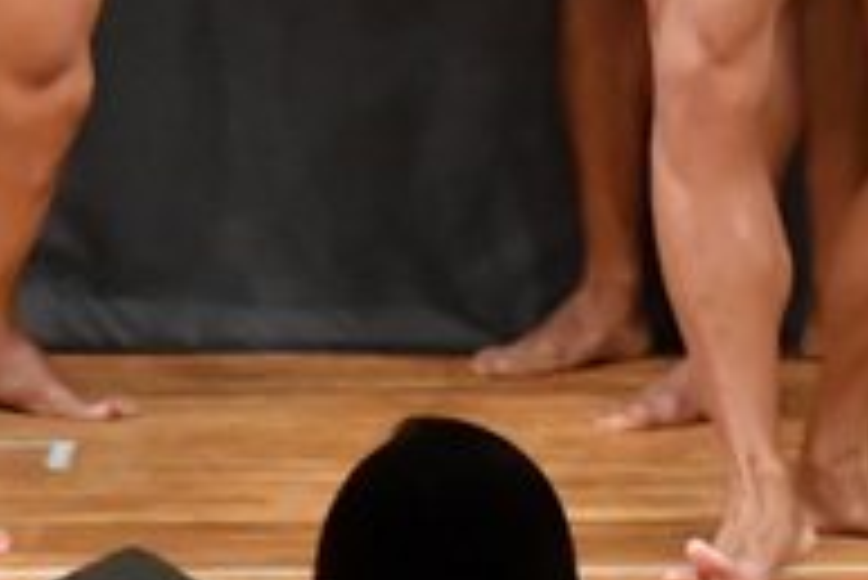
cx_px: 929
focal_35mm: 1023
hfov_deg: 2.0
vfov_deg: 1.3
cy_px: -256
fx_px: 24683
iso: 9000
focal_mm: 170
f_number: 5.6
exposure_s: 1/400
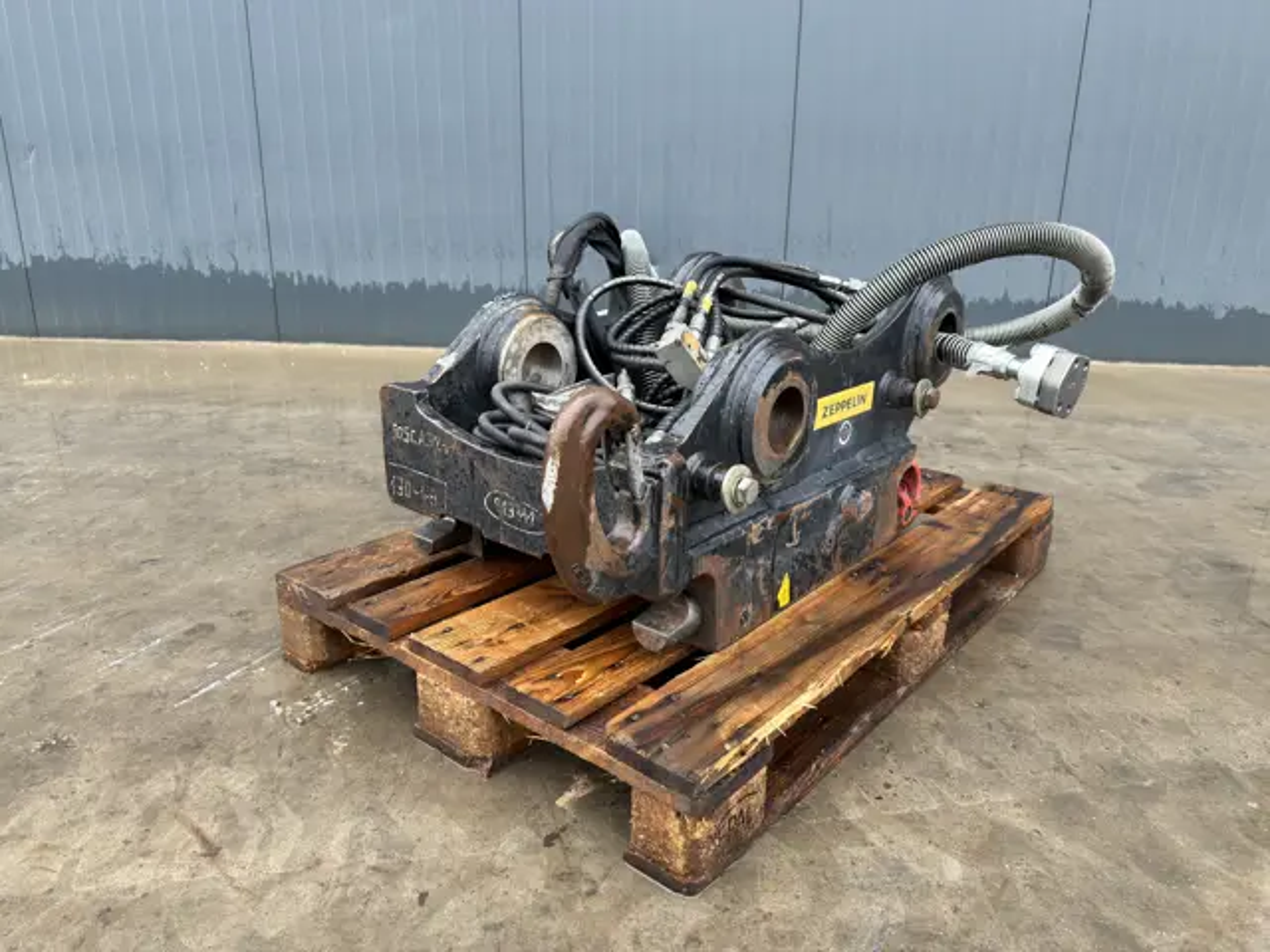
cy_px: 476
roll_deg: -0.9
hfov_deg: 71.6
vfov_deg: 56.8
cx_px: 635
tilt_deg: -16.3
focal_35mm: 24
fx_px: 881
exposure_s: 1/434
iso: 80
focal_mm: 6.76
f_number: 1.78
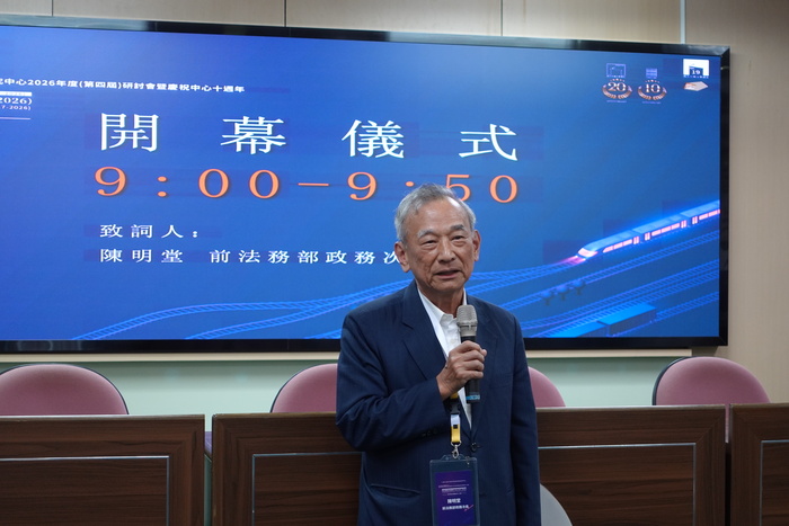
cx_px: 394
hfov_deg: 28.8
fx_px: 1534
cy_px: 263
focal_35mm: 70
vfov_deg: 19.5
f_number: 2.8
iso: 640
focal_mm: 25.7
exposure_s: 1/80
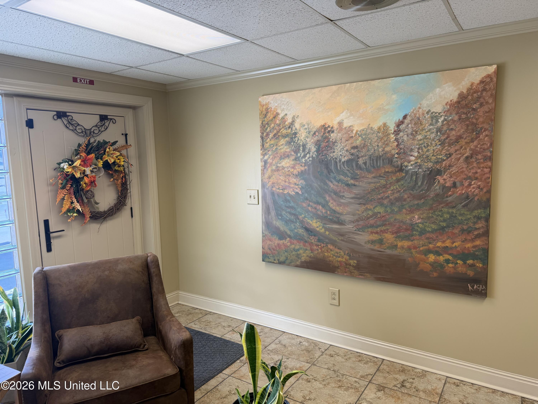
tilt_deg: -7.8
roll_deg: +1.9
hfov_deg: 71.6
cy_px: 202
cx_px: 269
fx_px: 373
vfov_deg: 56.8
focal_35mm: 24
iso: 80
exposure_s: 1/120
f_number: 1.78
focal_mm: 6.76
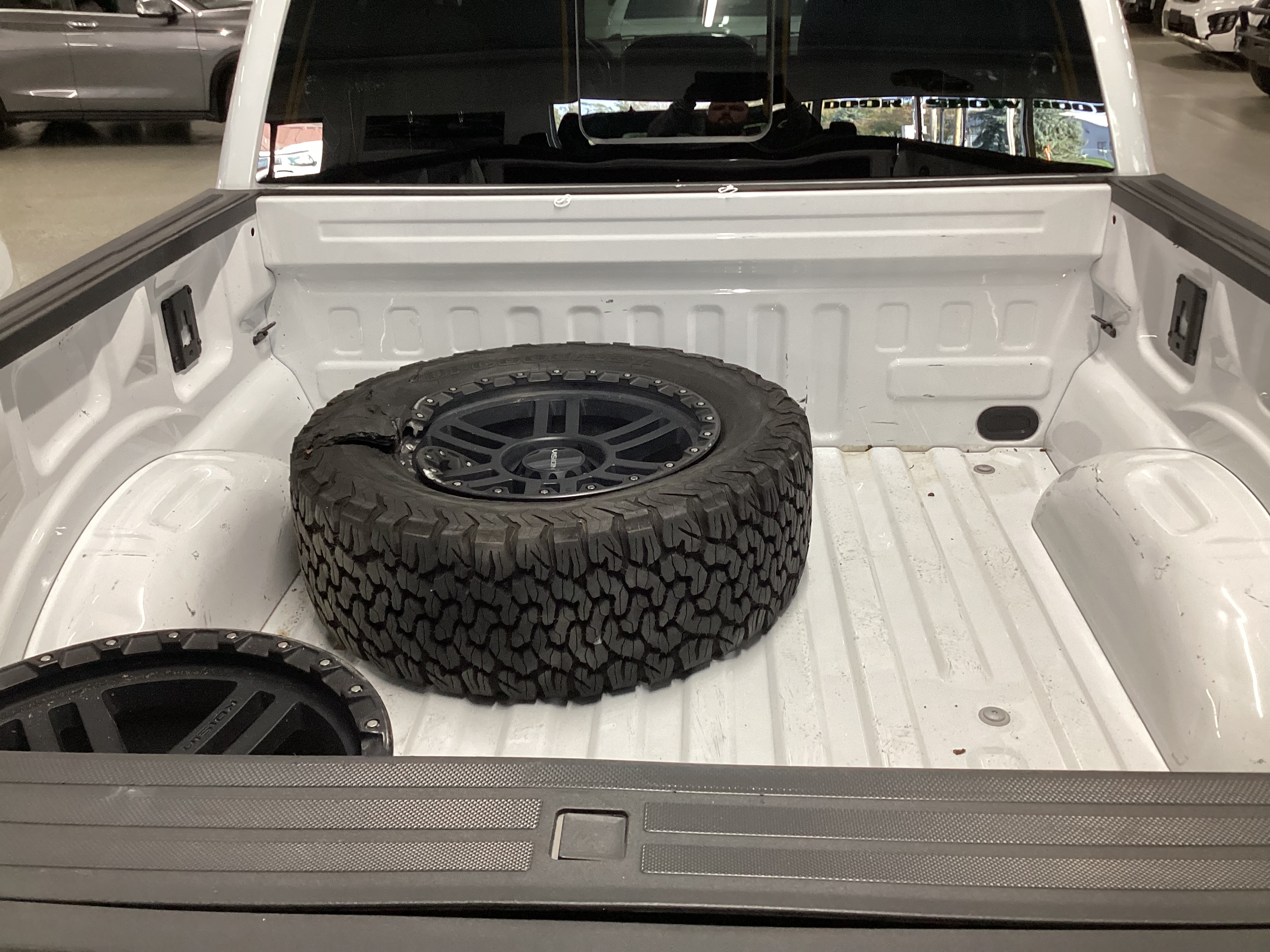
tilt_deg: -28.5
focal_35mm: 31
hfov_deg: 58.4
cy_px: 476
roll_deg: +1.0
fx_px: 1137
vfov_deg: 45.4
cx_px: 635
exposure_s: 1/60
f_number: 2.4
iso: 160
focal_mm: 3.3
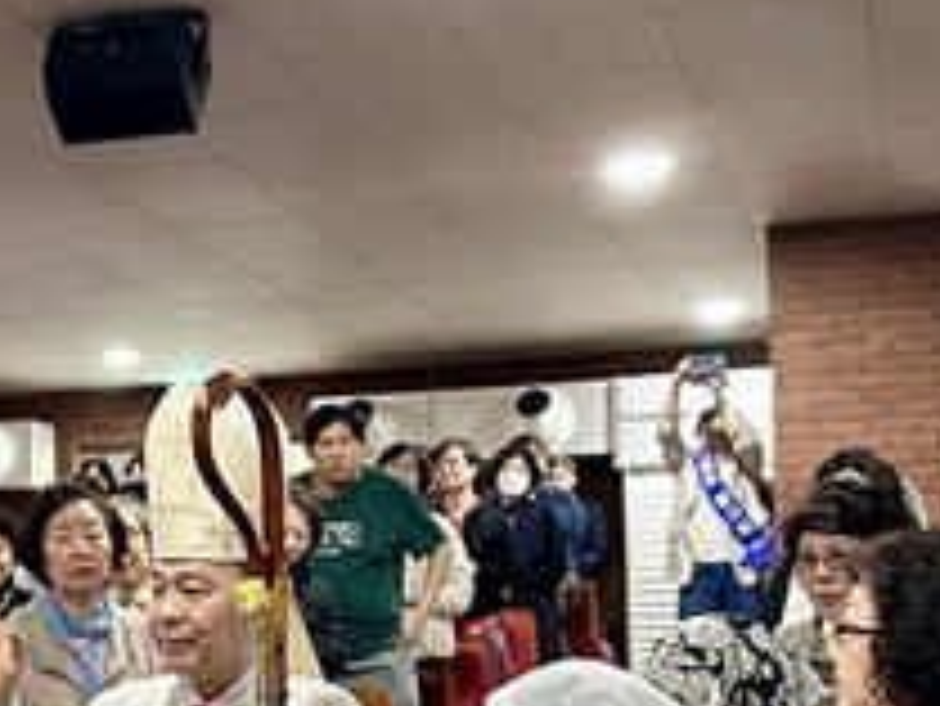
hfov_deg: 39.8
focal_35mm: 46
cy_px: 630
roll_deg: +0.0
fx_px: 1250
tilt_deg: +3.8
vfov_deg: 30.2
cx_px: 211
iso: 400
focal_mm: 6.86
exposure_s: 1/60
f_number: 1.78
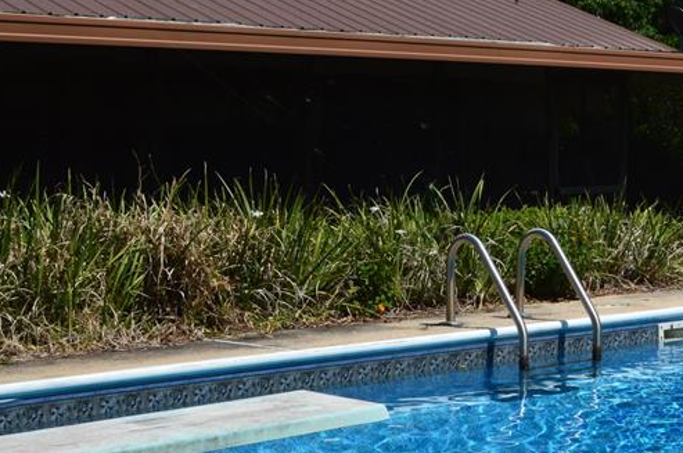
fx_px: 1534
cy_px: 301
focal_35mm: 81
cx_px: 669
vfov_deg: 16.8
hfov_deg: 24.1
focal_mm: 26
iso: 320
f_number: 11
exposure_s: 1/500
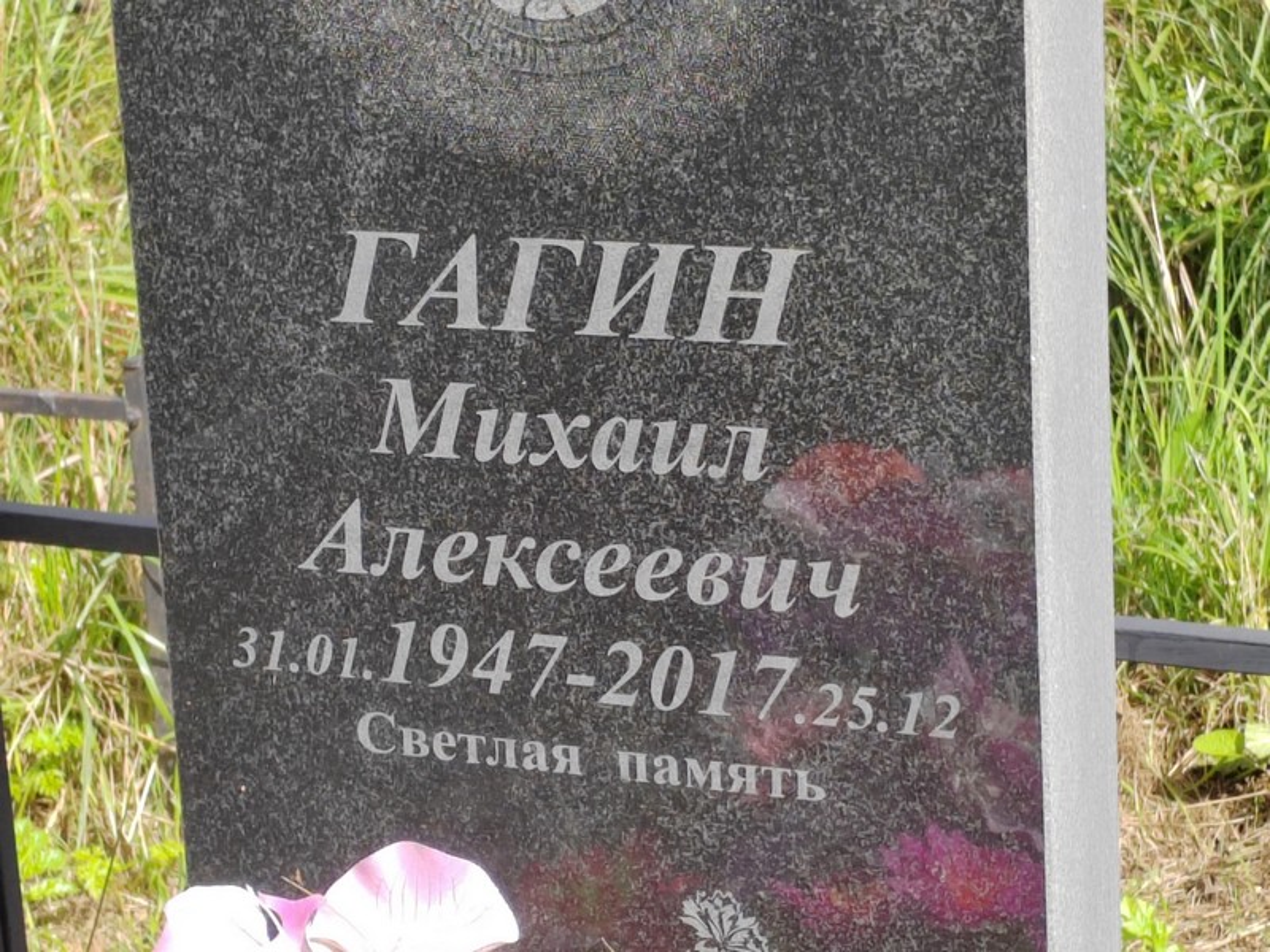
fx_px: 3889
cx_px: 635
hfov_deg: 18.5
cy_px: 476
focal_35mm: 106
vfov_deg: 14.0
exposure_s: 1/660
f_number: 1.9
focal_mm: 5.52
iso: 100
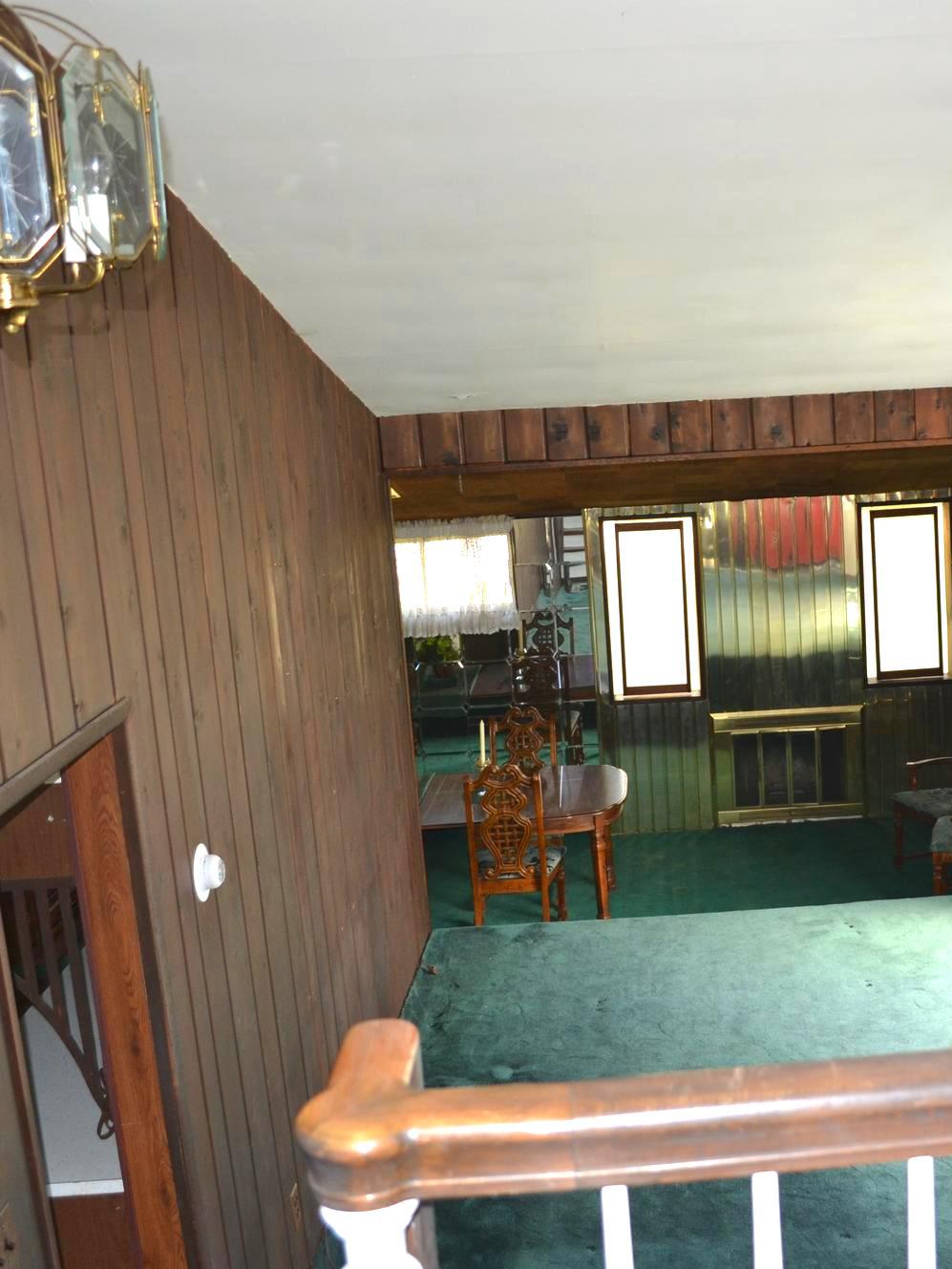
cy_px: 637
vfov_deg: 46.8
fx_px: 1467
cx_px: 749
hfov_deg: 34.9
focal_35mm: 40
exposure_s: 1/80
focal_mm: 18
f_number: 4
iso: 400
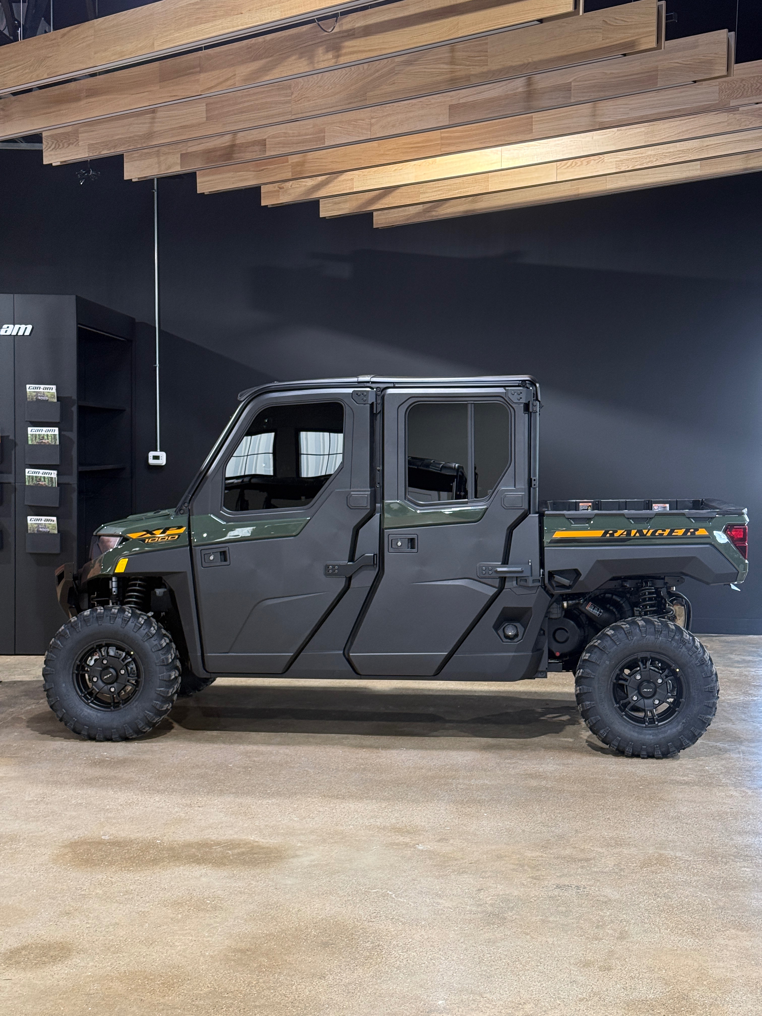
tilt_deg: -1.5
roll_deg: -0.7
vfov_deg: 39.7
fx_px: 1409
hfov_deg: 30.3
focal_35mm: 48
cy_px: 508
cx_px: 381
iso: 160
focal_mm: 6.76
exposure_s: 1/60
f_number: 1.78
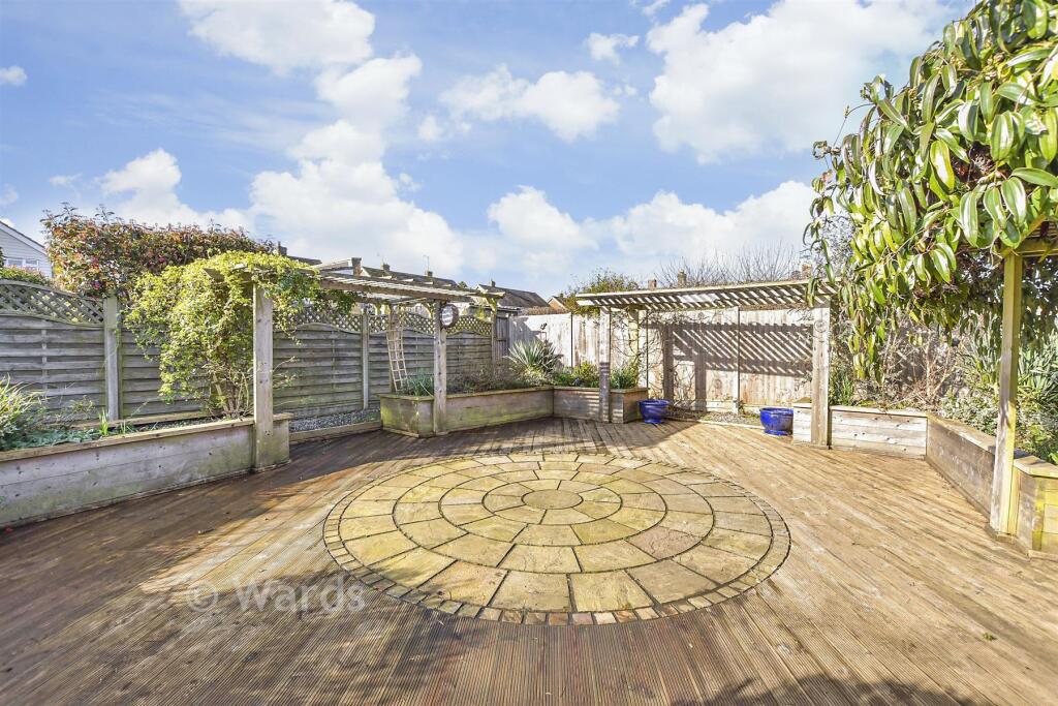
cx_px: 529
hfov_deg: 100.4
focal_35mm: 15
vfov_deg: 77.3
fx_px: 441
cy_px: 353
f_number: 8
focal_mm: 10
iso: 320
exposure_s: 1/200
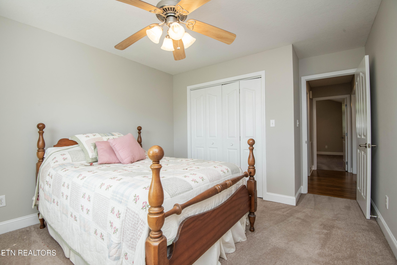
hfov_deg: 96.7
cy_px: 132
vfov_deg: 73.7
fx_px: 176
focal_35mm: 16
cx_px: 198
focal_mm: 16
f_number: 9
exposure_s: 1/60
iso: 500
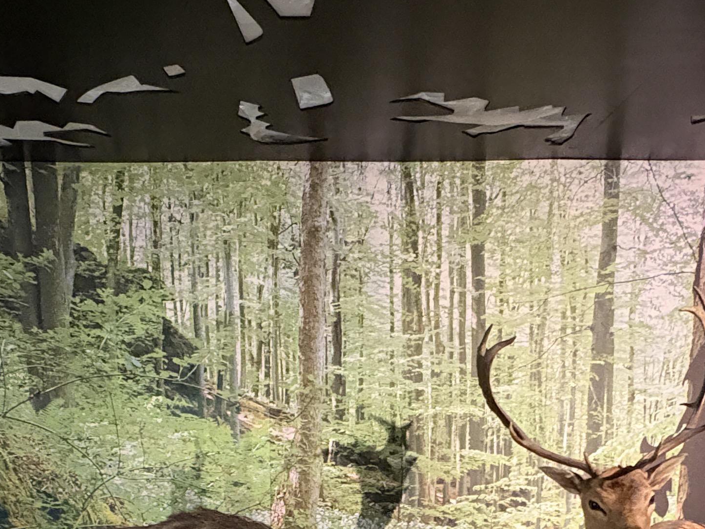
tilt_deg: -9.3
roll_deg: +0.1
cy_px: 538
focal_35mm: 39
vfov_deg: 33.5
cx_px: 308
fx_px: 794
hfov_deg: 47.7
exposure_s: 1/28
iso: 1000
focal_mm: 2.22
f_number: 2.2
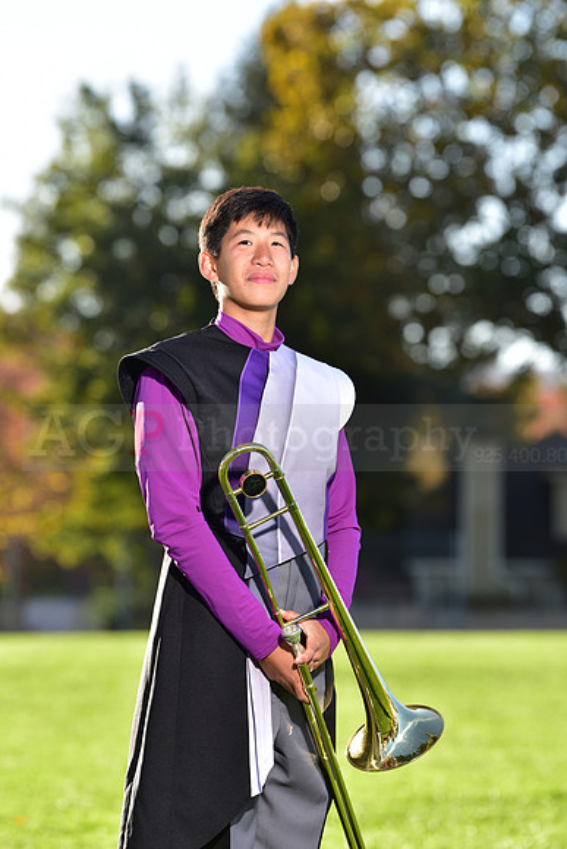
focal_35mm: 200
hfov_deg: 6.9
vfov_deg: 10.3
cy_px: 424
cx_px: 284
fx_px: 4722
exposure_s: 1/200
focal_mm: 200
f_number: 5
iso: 80
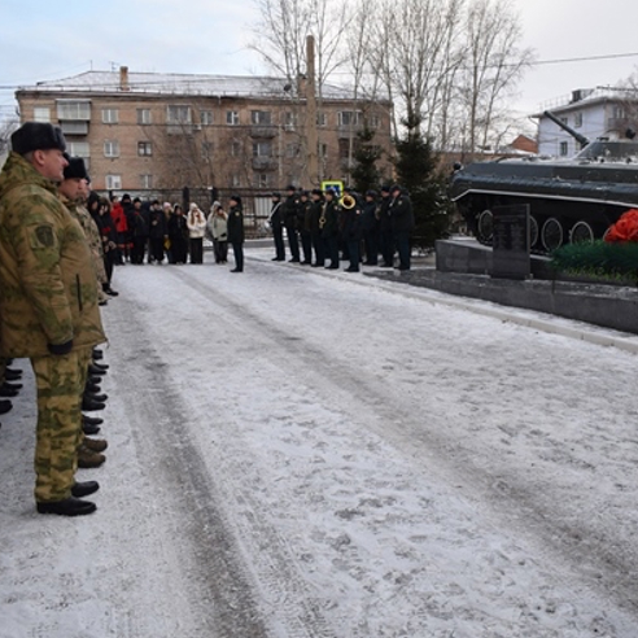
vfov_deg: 47.2
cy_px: 319
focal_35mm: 35
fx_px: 730
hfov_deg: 47.0
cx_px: 376
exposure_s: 1/250
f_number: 8
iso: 400
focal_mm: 18
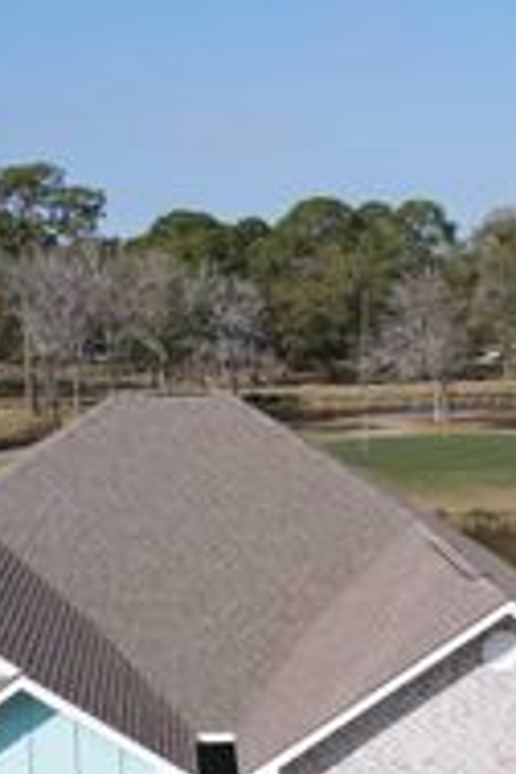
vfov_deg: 30.1
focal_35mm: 66
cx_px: 246
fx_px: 1419
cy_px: 555
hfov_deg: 20.6
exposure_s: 1/50
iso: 100
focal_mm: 4.5
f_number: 2.8
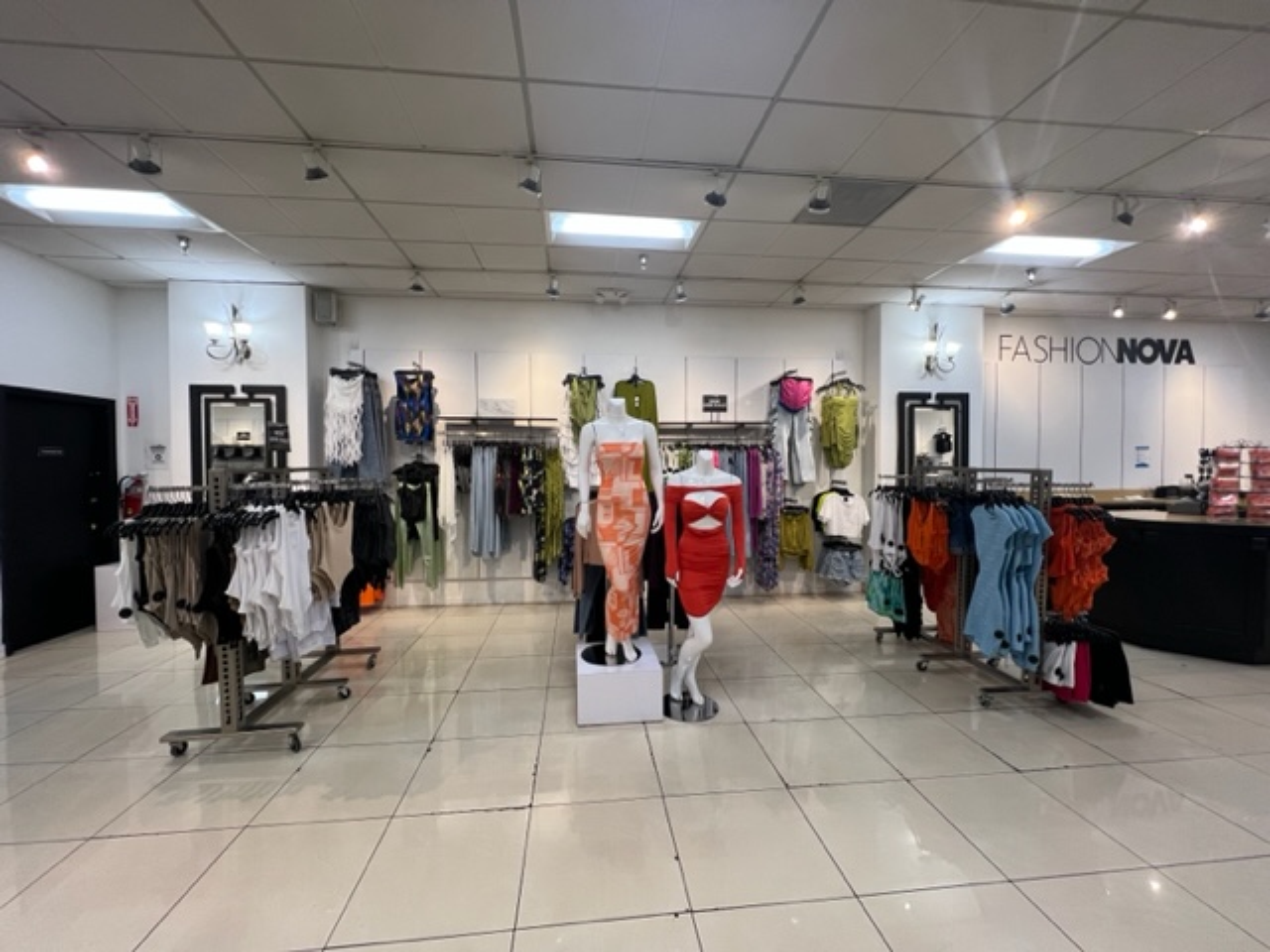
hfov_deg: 106.2
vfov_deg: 89.9
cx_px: 635
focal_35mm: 13
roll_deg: +0.4
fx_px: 477
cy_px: 476
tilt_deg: -1.5
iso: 100
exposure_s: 1/120
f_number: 1.8
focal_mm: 1.57
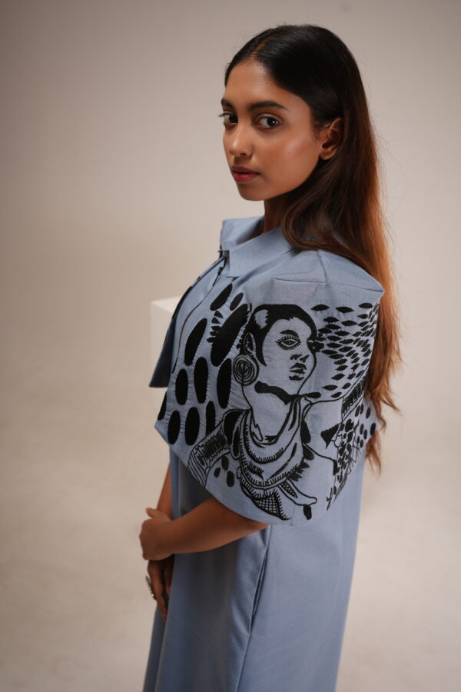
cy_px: 346
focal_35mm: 35
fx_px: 672
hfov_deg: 37.9
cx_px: 230
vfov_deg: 54.4
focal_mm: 35
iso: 50
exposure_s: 1/125
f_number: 4.5
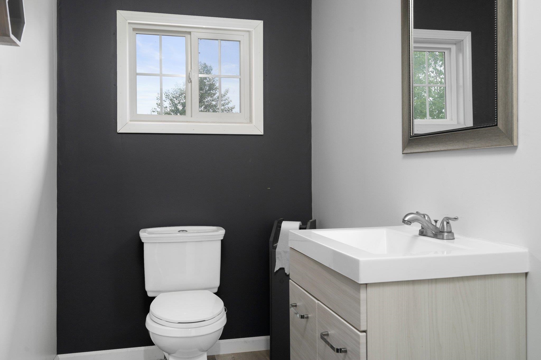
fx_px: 451
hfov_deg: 61.9
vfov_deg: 43.6
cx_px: 270
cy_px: 180
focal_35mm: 30
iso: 320
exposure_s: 1/3
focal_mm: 30
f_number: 8
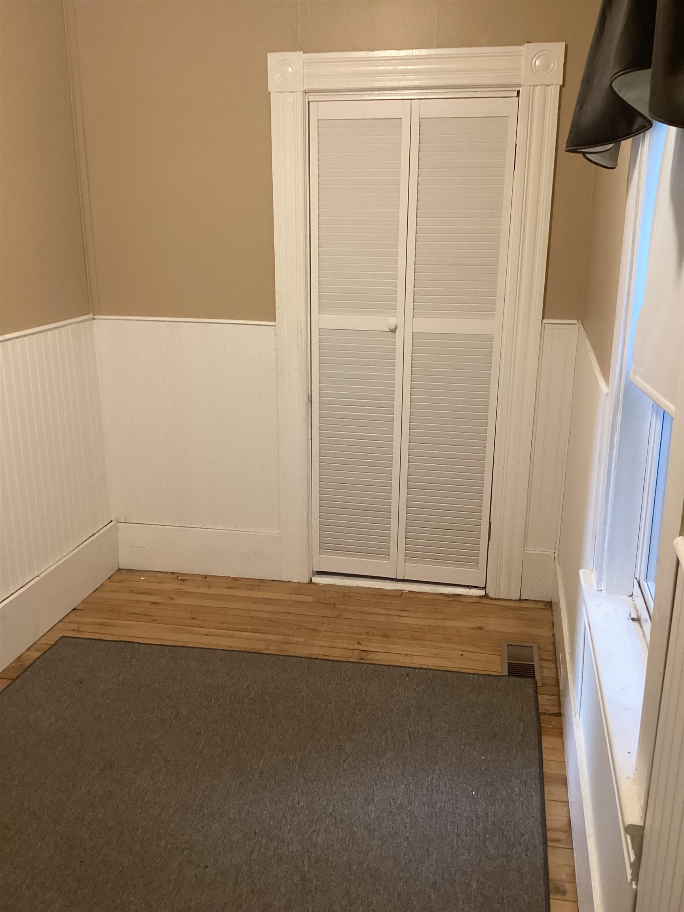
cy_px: 456
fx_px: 817
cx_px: 342
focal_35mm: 31
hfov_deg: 45.4
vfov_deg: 58.4
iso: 250
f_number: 2.4
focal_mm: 3.3
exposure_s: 1/40
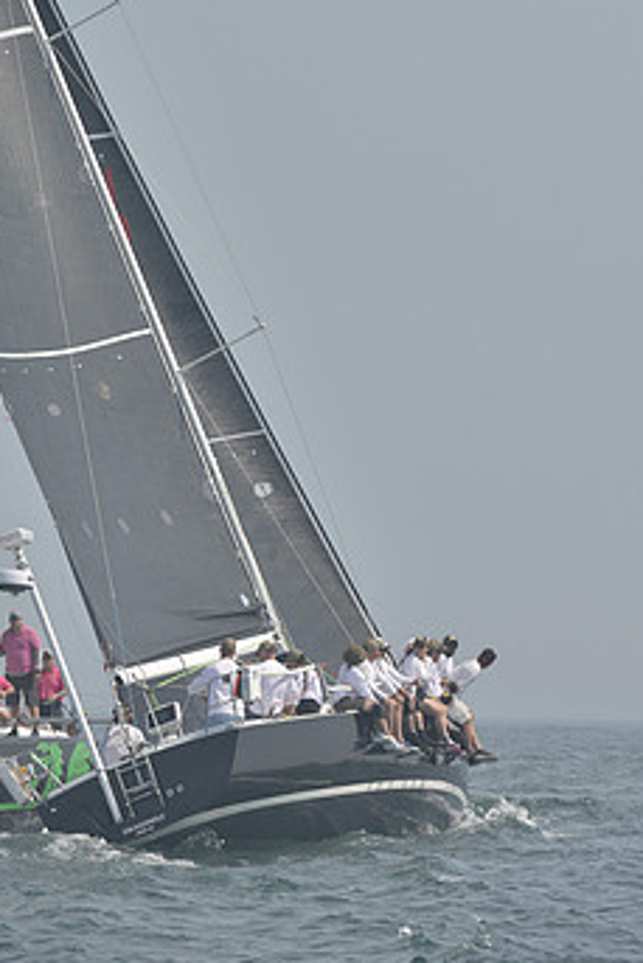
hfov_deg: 4.1
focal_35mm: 338
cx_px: 167
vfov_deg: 6.1
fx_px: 9046
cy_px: 174
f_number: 8
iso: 280
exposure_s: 1/1000
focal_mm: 200
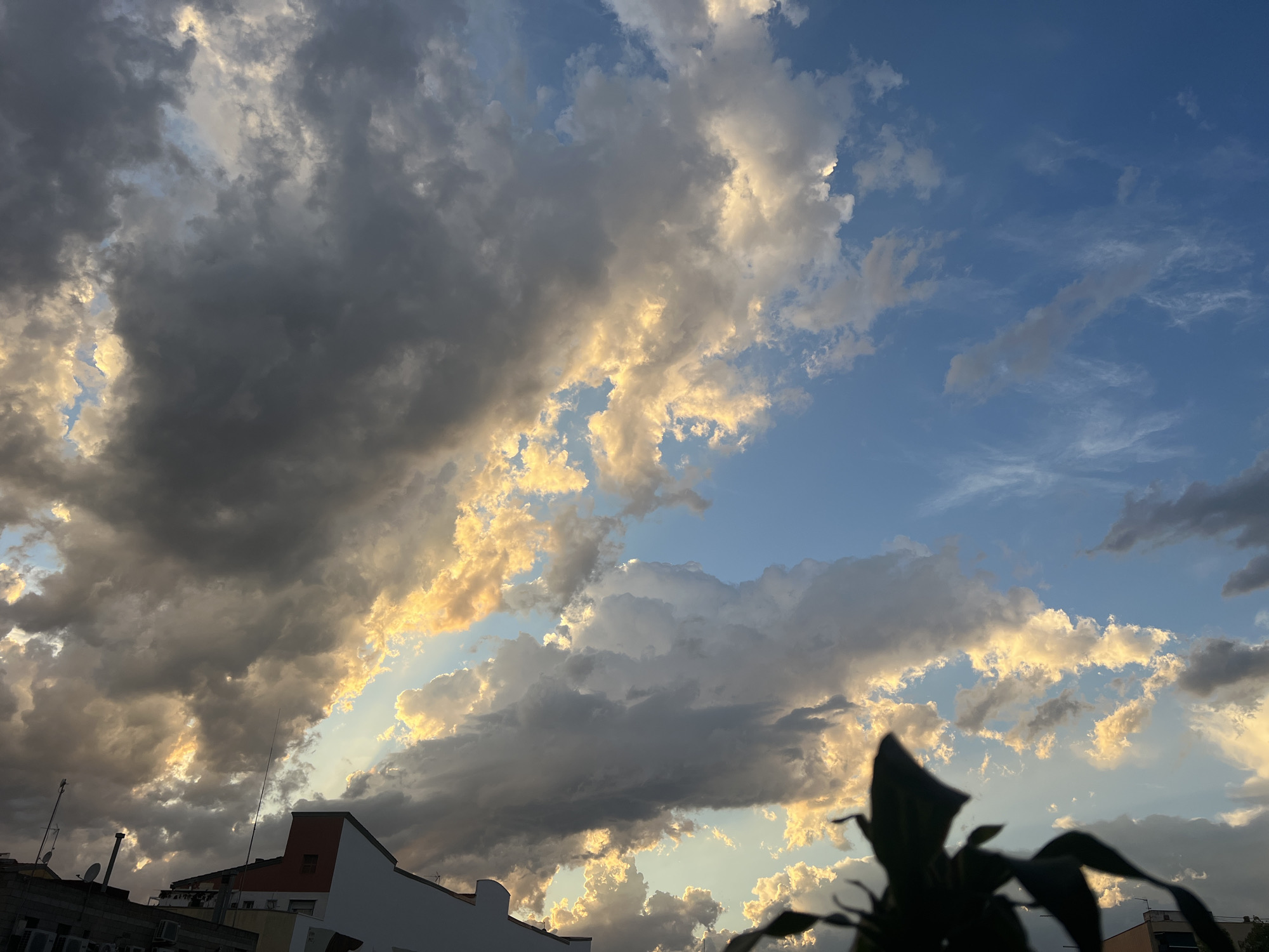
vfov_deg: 53.1
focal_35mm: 26
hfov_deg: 67.3
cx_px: 634
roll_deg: -2.7
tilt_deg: +32.9
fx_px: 953
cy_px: 476
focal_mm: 5.7
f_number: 1.5
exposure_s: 1/1147
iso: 50
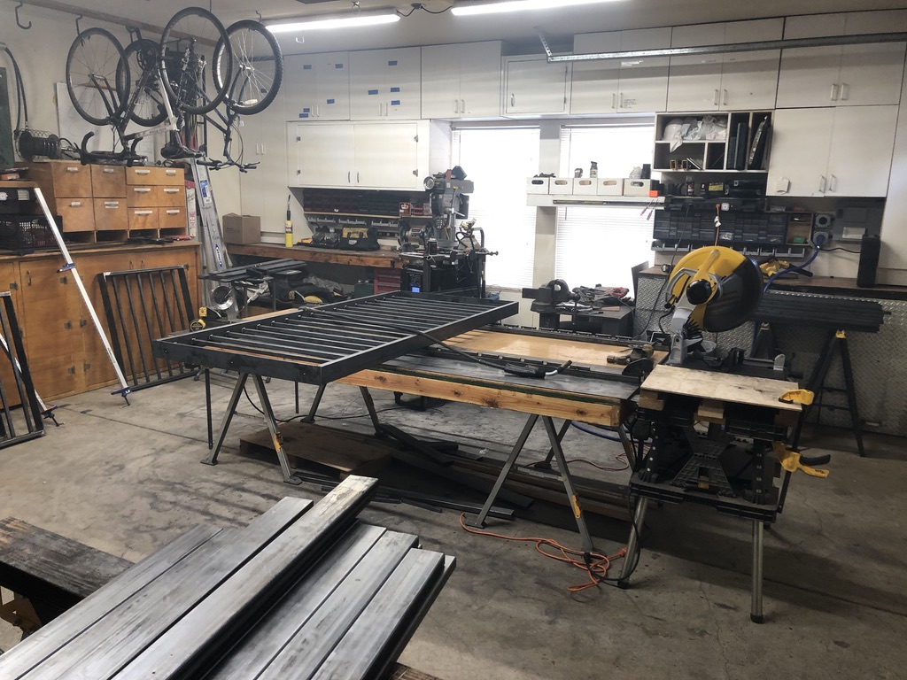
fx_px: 734
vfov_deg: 49.7
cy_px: 340
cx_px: 454
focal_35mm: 28
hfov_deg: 63.4
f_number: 1.8
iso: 32
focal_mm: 4
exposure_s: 1/30
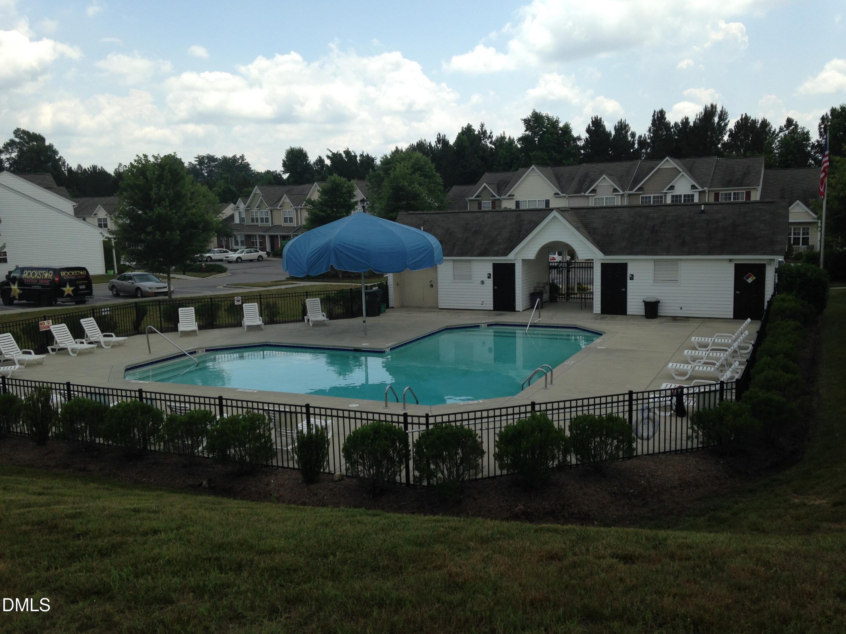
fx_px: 807
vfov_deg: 42.9
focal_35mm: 33
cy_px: 317
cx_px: 423
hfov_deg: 55.4
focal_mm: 4.12
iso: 50
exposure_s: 1/1323
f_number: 2.4
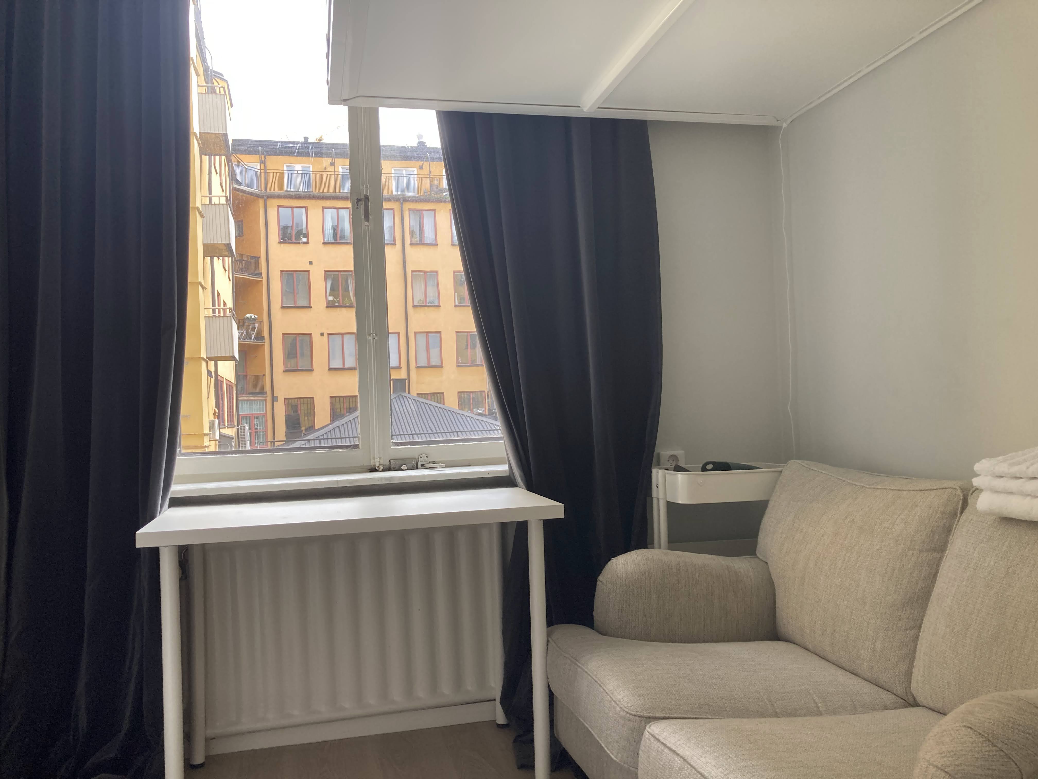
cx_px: 519
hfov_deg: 63.4
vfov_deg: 49.7
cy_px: 390
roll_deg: +2.6
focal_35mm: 28
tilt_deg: +1.6
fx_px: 840
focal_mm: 3.99
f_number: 1.8
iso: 40
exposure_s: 1/121
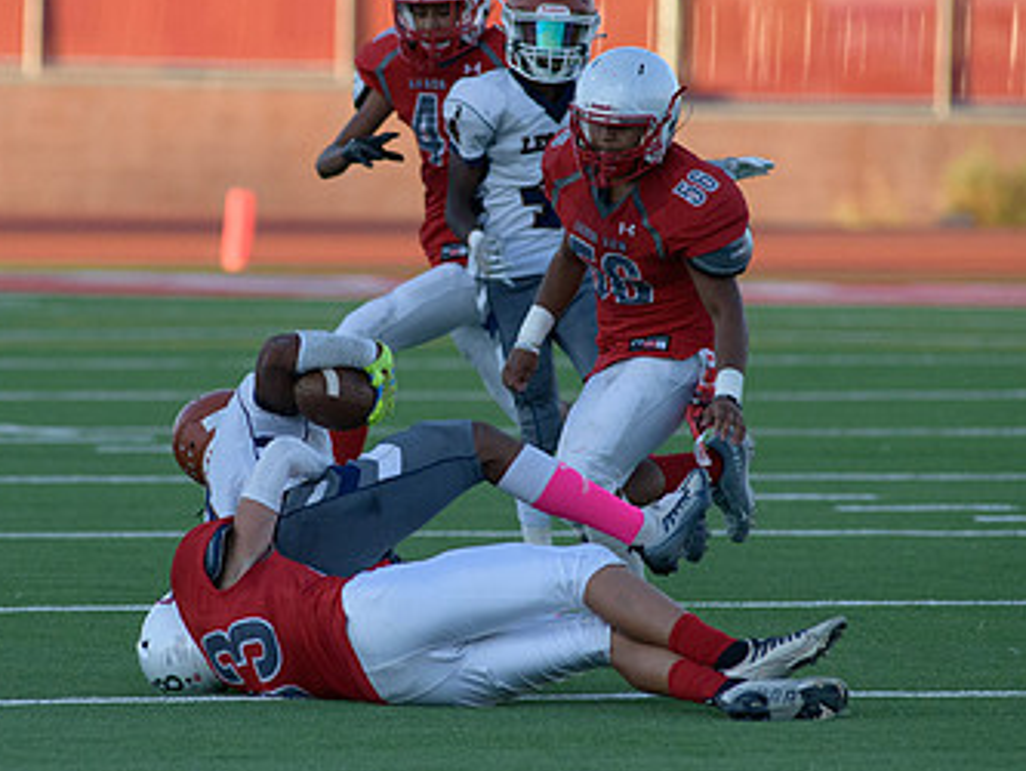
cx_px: 379
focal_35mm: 503
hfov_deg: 3.9
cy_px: 406
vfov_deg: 3.0
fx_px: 14914
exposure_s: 1/6400
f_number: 5
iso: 3200
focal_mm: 300
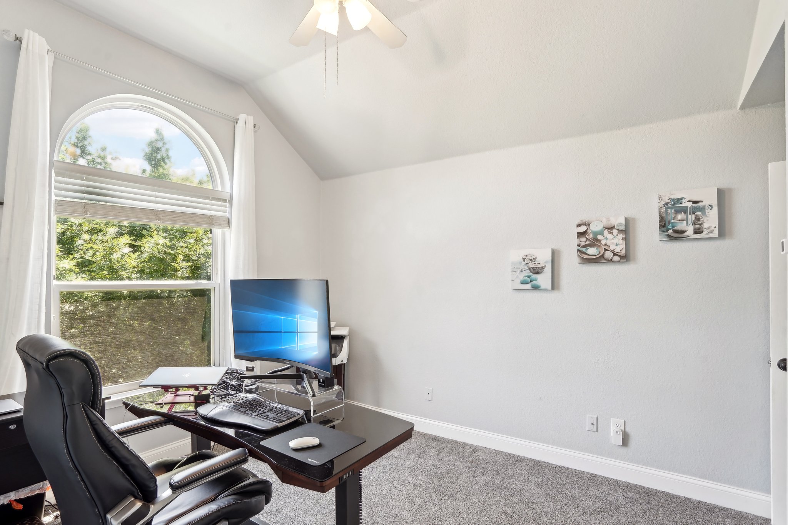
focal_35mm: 17
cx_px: 394
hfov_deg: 93.3
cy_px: 262
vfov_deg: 70.4
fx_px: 372
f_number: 8
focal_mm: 17
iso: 400
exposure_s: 1/4
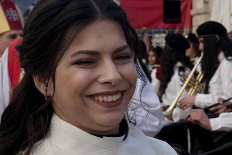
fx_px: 374
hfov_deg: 34.3
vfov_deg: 23.3
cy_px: 93
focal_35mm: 58
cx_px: 89
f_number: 8
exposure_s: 1/640
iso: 400
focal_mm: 35
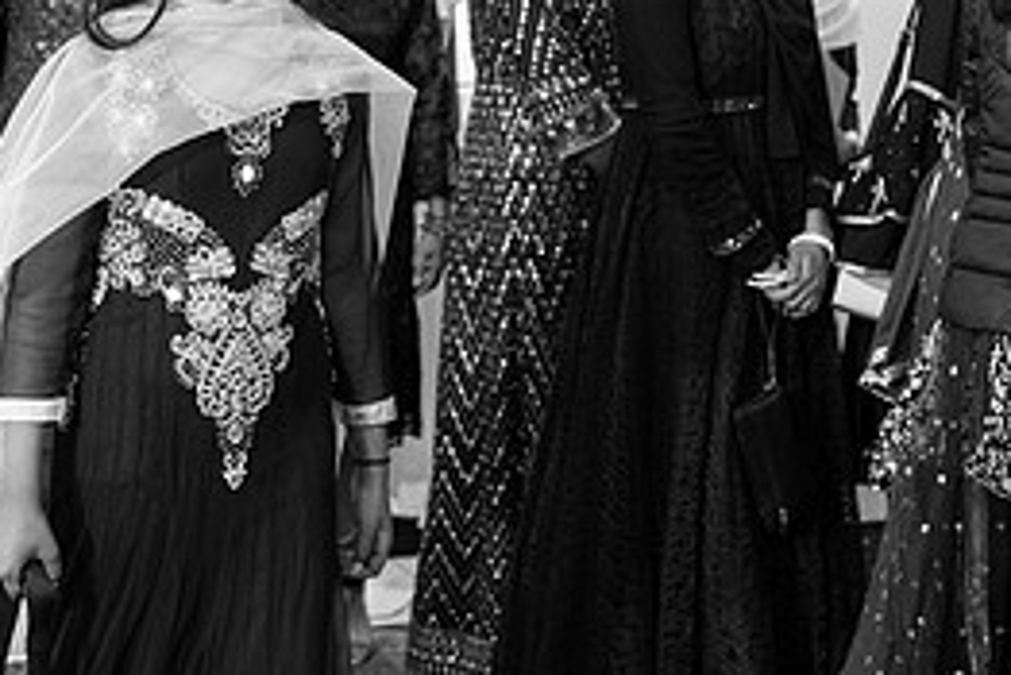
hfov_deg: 24.4
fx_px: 2304
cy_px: 349
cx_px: 235
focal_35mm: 82
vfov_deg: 16.7
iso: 1600
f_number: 2.8
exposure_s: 1/125
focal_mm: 37
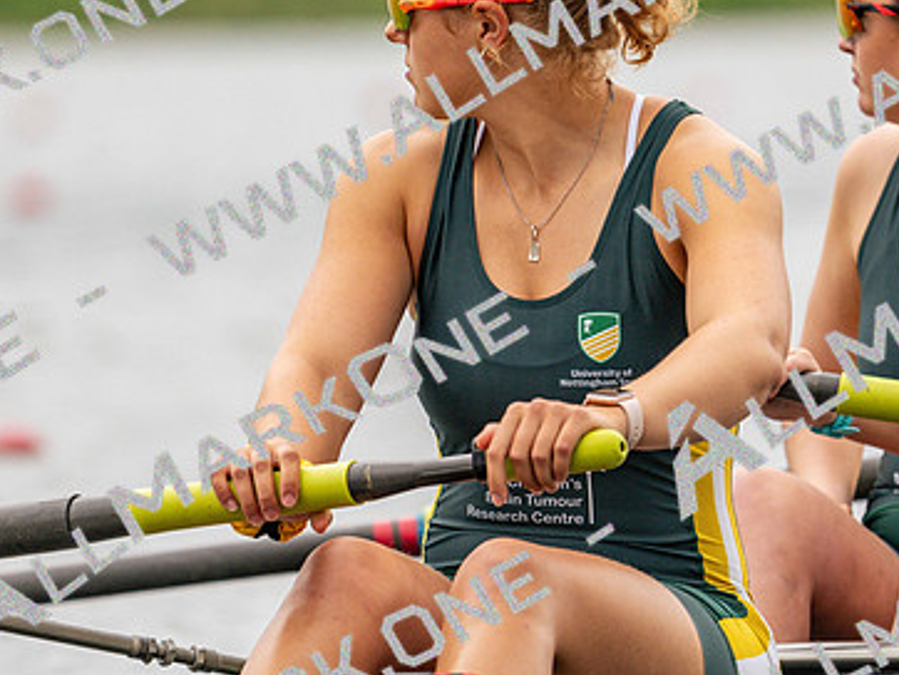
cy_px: 284
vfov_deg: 2.2
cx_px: 454
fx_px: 17204
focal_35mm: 662
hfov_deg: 3.0
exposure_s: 1/1250
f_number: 6.3
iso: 640
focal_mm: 430
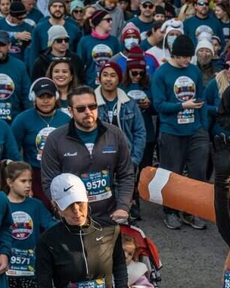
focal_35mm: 142
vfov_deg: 13.5
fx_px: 1208
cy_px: 225
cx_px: 398
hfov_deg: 10.3
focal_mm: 48
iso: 400
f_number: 4
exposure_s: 1/640
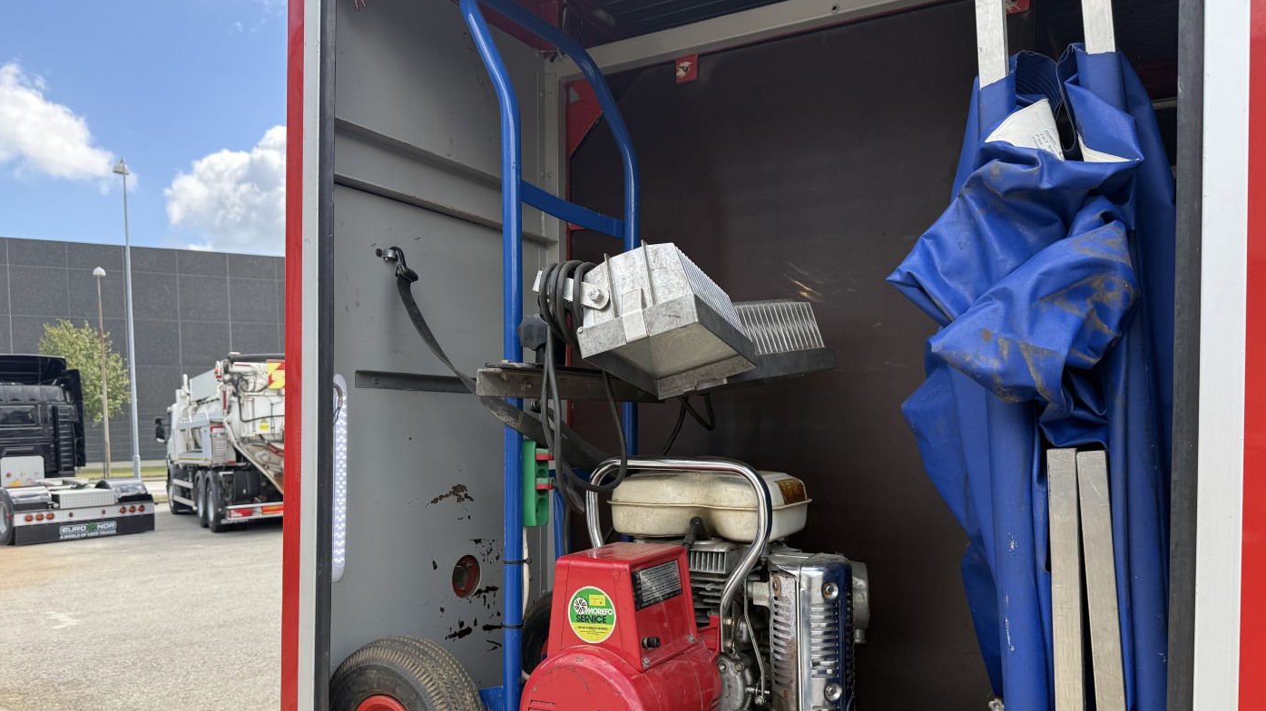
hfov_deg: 69.9
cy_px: 450
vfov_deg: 42.5
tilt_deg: -0.8
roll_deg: +1.8
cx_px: 628
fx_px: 906
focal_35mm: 27
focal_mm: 6.76
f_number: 1.78
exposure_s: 1/632
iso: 80
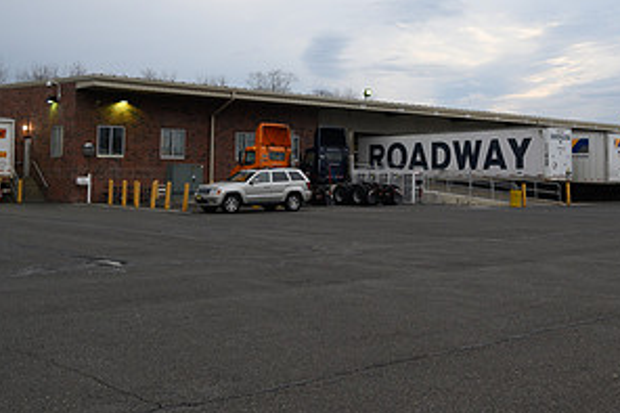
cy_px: 96
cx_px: 400
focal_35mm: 47
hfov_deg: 41.5
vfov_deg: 28.1
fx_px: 809
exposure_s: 1/80
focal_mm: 24
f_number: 4
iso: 400
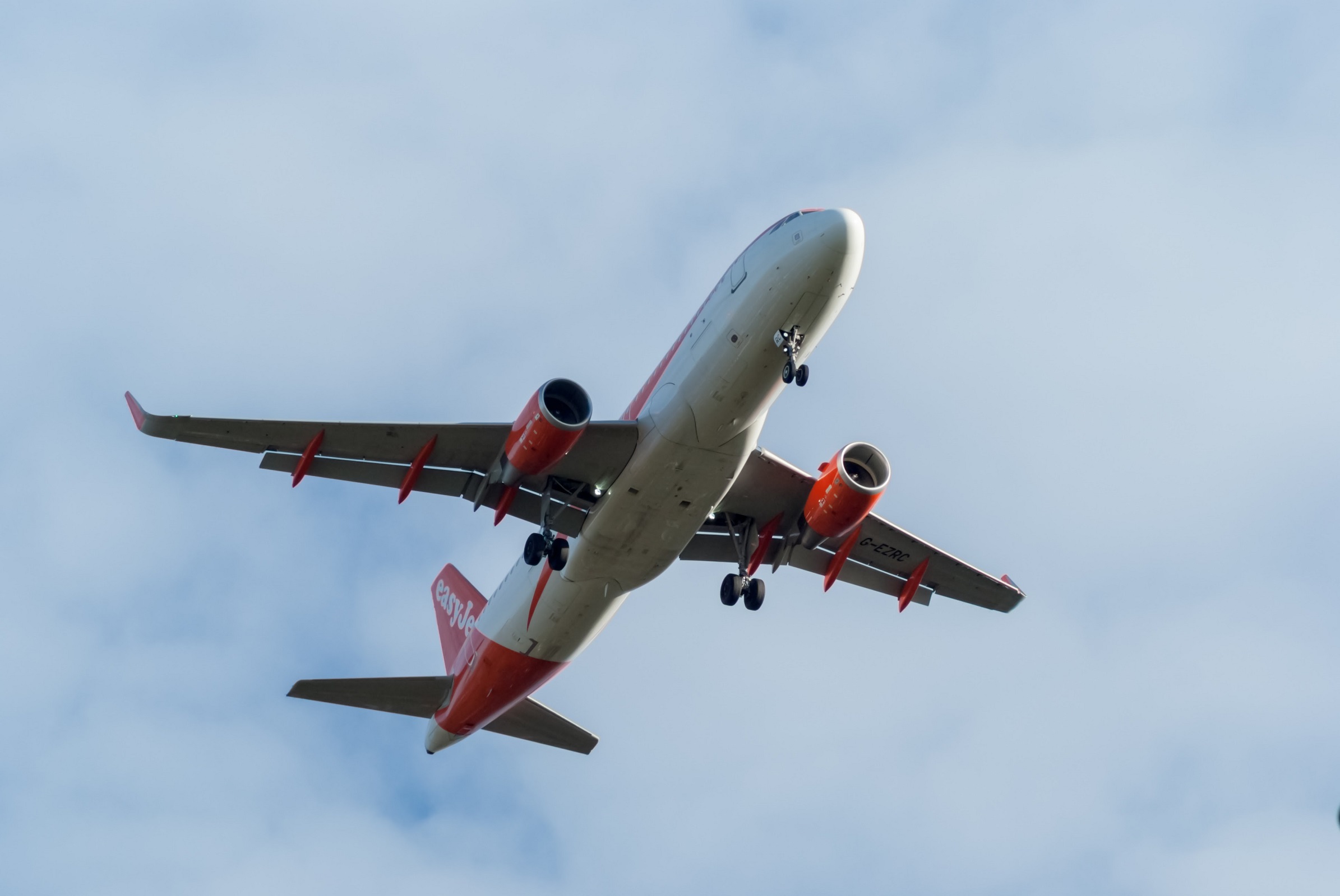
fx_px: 6708
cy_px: 448
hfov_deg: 11.4
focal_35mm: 180
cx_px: 670
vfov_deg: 7.7
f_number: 7.1
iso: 400
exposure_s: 1/1250
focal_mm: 120
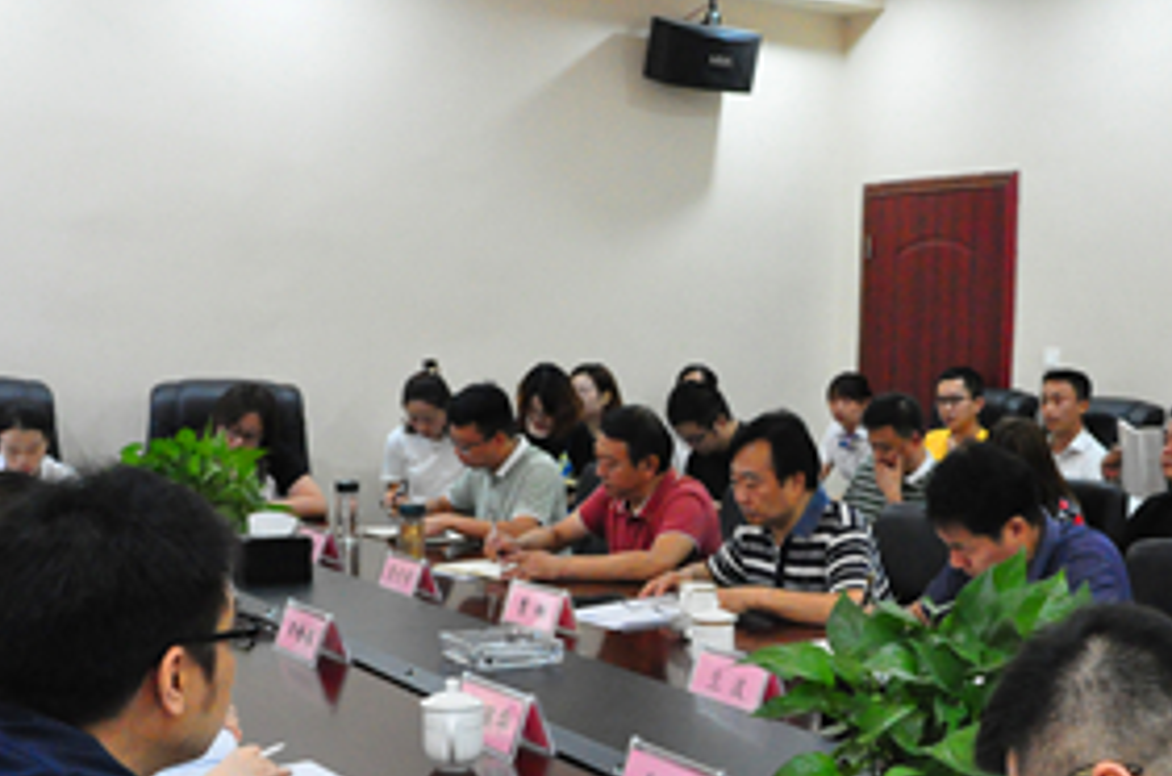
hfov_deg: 40.0
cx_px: 776
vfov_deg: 27.1
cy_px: 547
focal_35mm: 49
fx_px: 1592
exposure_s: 1/125
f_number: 5.6
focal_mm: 18
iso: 3200
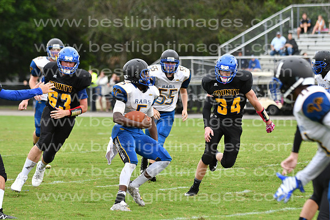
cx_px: 165
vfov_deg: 6.5
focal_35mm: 210
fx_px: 1925
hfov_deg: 9.8
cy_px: 110
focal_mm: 140
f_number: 3.5
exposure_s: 1/2000
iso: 800
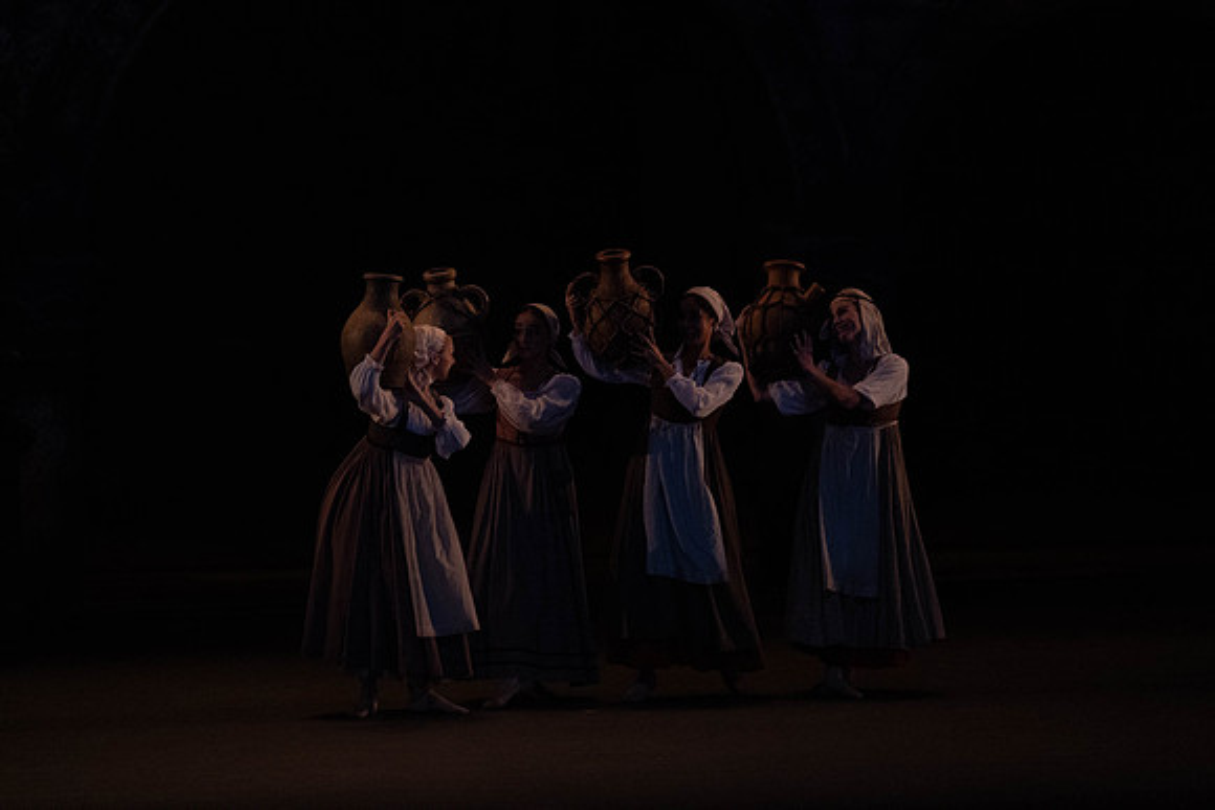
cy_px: 405
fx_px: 9924
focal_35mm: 294
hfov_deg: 7.0
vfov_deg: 4.7
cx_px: 608
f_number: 5.6
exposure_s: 1/250
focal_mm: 294
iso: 8000
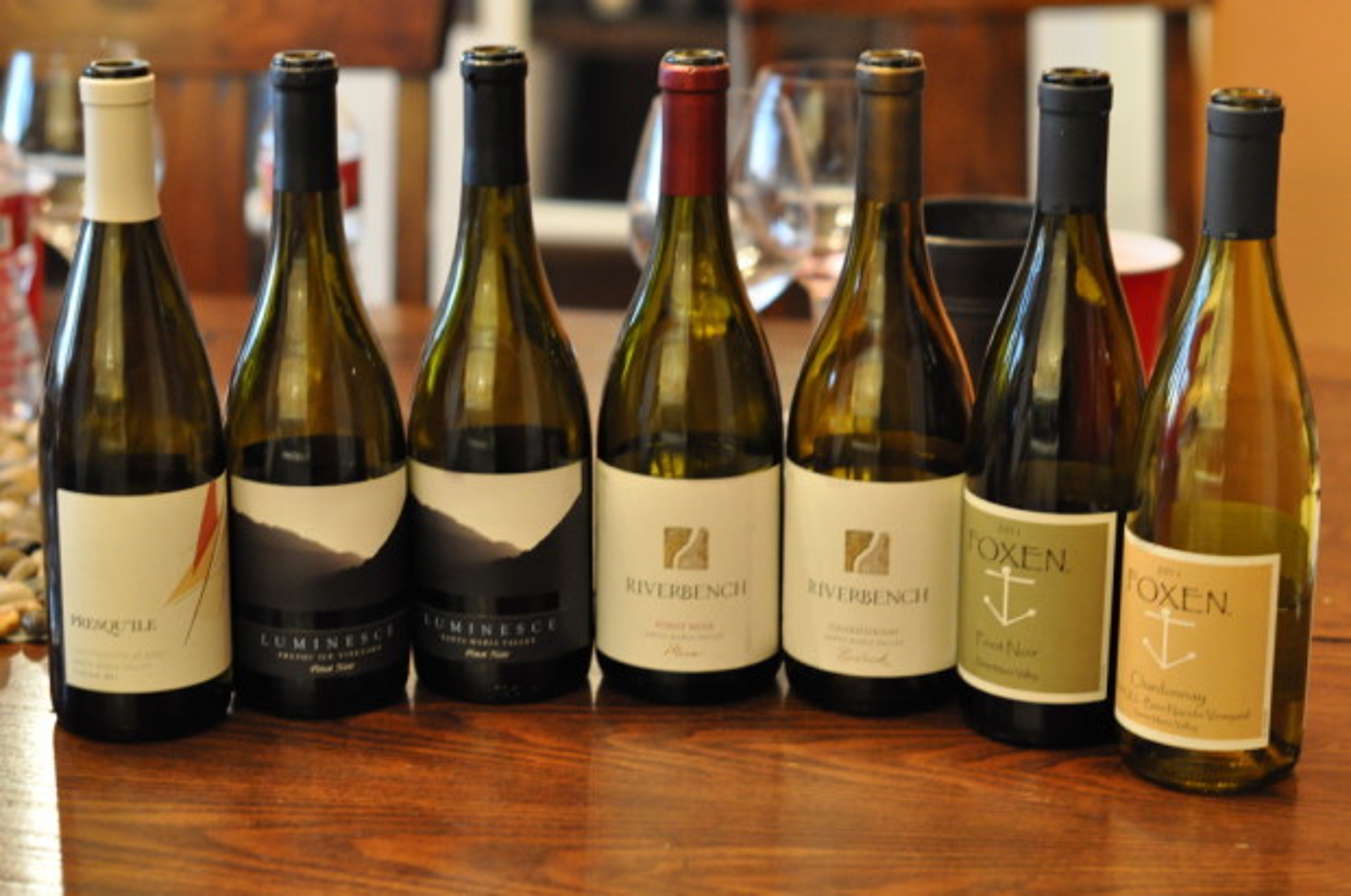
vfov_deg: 18.1
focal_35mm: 75
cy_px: 448
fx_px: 2809
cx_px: 676
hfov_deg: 27.0
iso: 1600
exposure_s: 1/30
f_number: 2.8
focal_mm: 50
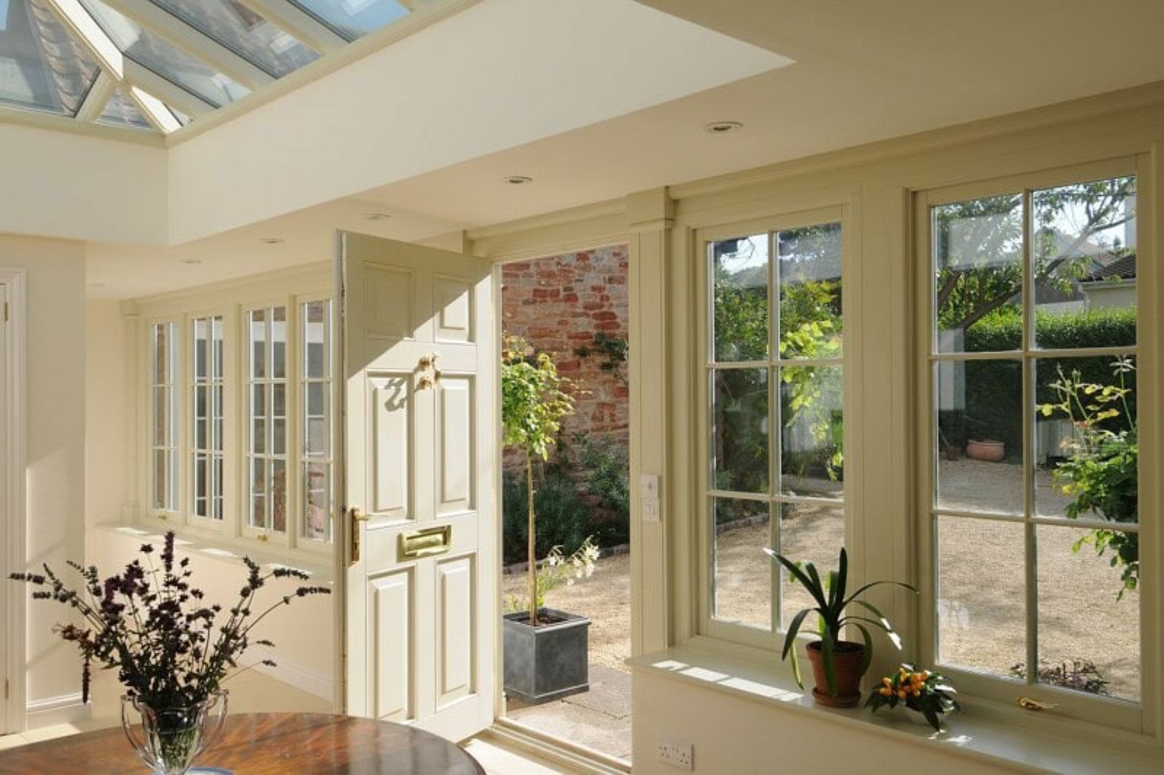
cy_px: 388
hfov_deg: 61.9
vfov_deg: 43.6
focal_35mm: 30
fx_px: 970
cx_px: 582
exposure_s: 1/50
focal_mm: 20
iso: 200
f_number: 11
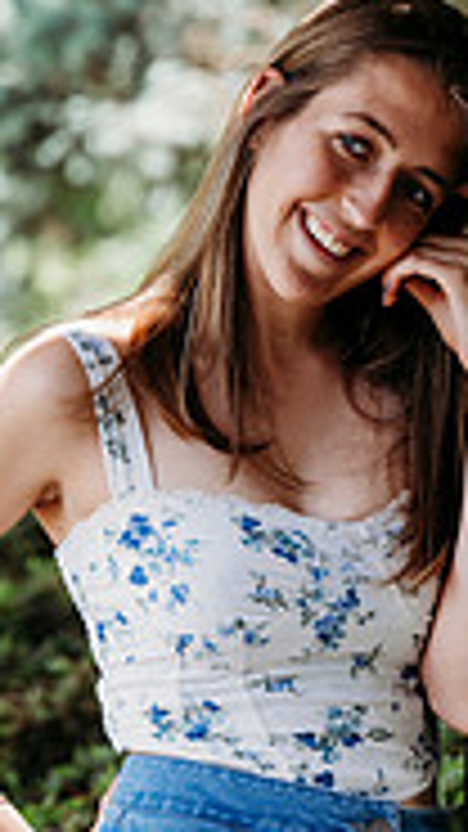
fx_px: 5562
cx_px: 261
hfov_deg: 4.8
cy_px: 382
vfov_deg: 8.6
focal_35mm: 252
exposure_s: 1/400
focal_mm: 99
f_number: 2.8
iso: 200
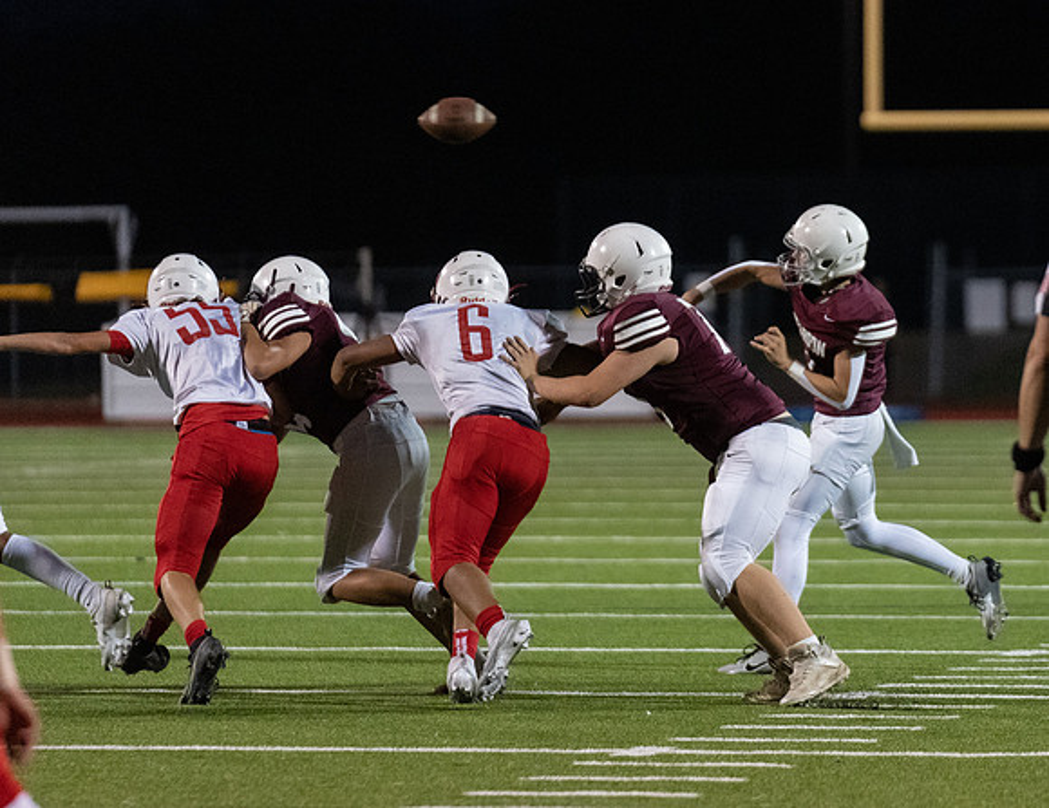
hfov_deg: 5.2
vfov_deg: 4.0
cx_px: 767
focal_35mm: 374
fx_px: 11461
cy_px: 375
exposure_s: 1/1000
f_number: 2.8
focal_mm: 200
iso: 6400
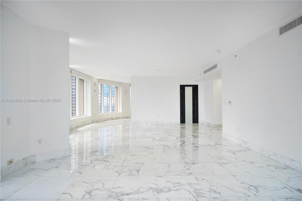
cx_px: 151
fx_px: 168
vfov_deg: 61.9
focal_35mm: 20
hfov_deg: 84.0
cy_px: 100
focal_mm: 20
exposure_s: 1/100
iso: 320
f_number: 6.3
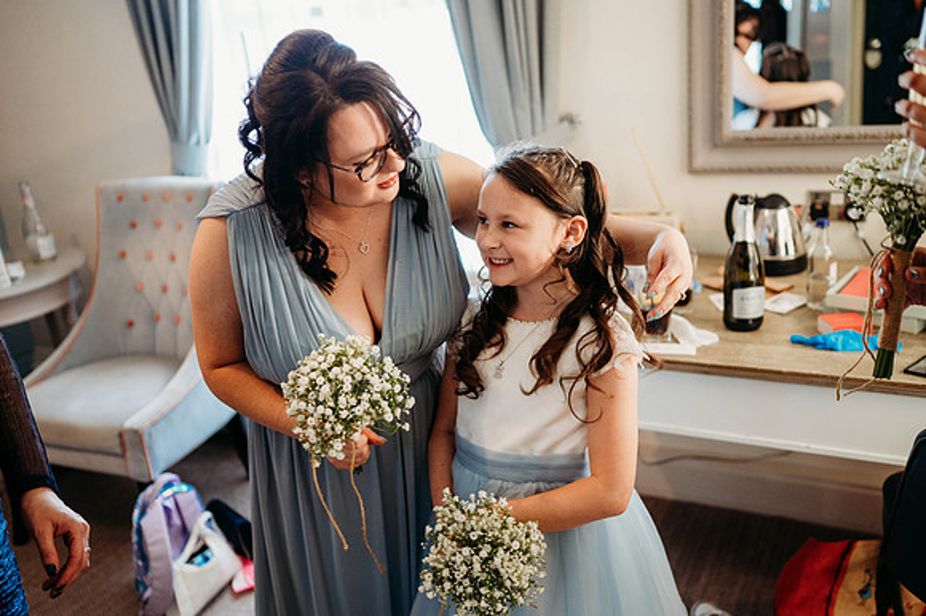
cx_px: 463
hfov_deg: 54.5
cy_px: 308
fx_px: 900
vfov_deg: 37.8
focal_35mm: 35
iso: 1800
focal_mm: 35
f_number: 2
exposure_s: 1/200
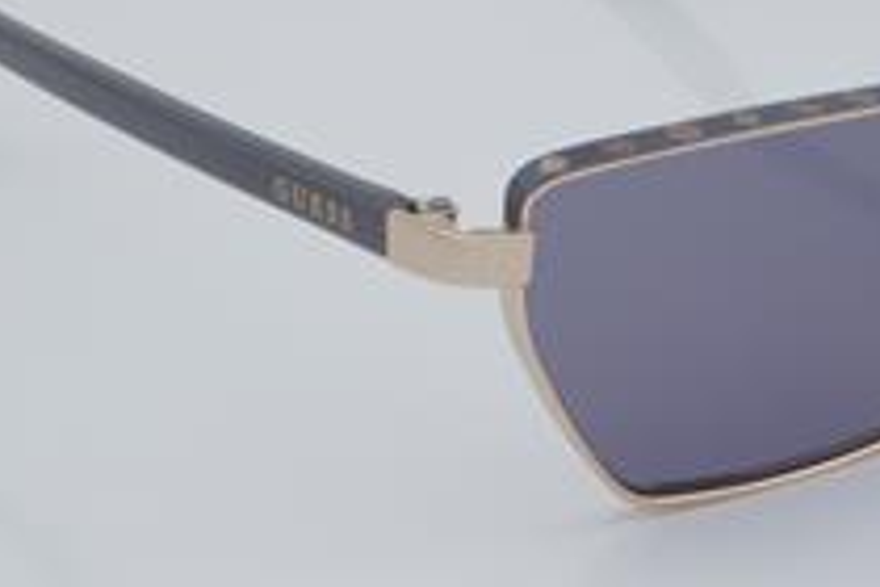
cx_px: 729
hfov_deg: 14.3
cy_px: 143
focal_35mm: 143
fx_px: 3495
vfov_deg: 9.6
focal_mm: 50
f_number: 32
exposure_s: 1/4
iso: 100
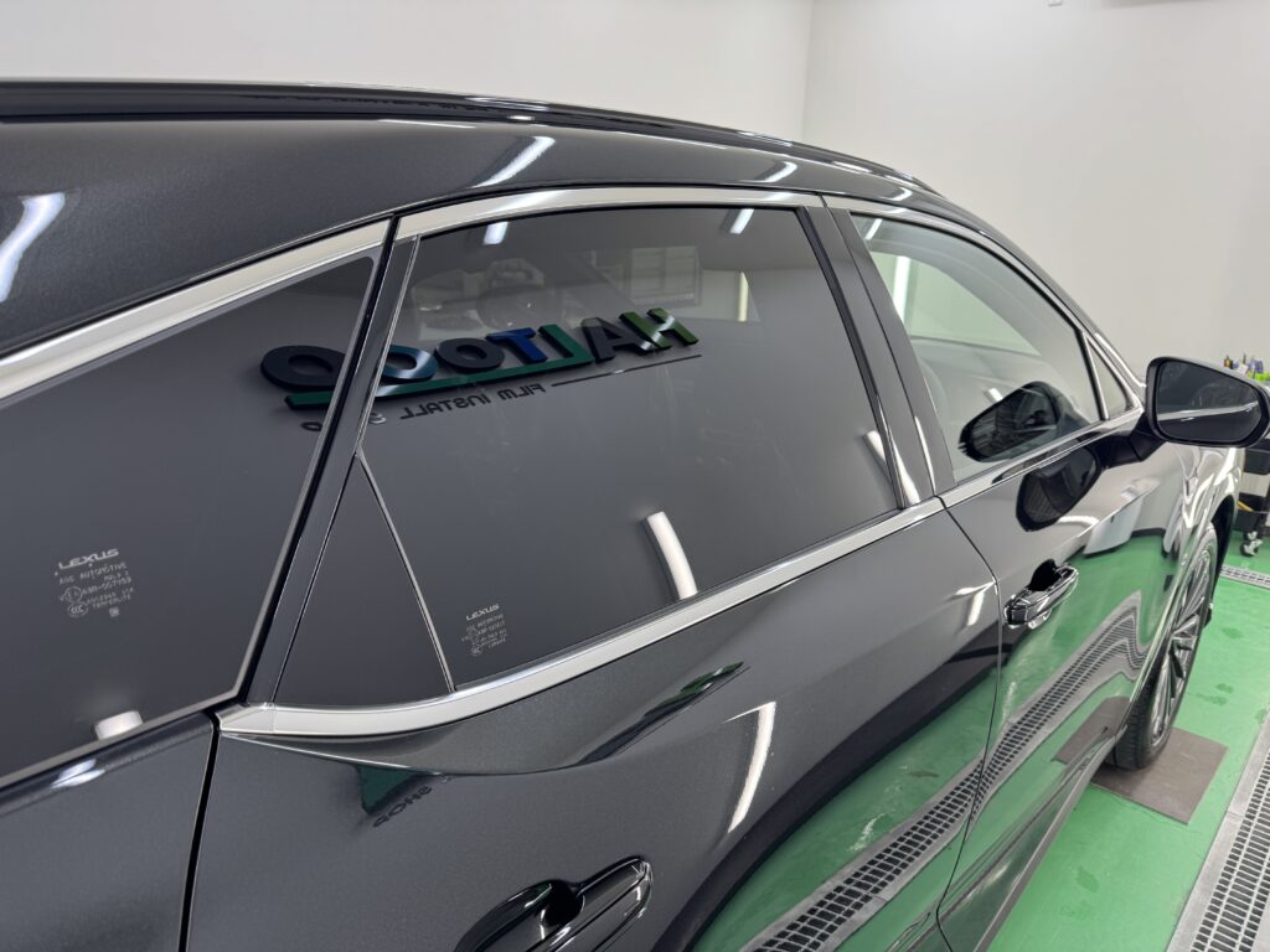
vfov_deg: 56.8
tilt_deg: -18.0
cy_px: 476
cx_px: 635
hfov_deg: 71.6
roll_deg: -0.7
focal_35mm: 24
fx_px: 881
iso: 80
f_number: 1.78
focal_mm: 6.76
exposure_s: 1/100
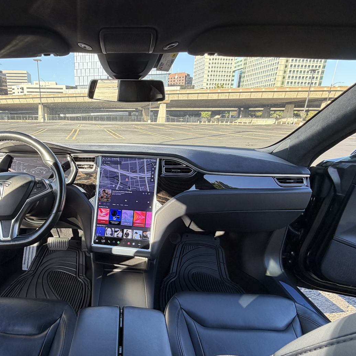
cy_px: 213
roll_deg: -0.7
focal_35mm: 23
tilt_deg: -20.4
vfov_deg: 66.6
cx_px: 115
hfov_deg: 65.3
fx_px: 268
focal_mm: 2.22
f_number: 2.2
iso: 50
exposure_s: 1/121
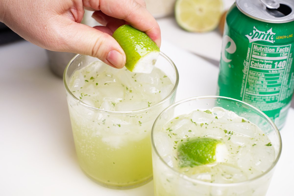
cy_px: 98
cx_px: 147
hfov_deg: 28.9
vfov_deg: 19.4
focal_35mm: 70
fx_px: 571
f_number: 8
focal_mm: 70
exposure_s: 1/1600
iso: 1000
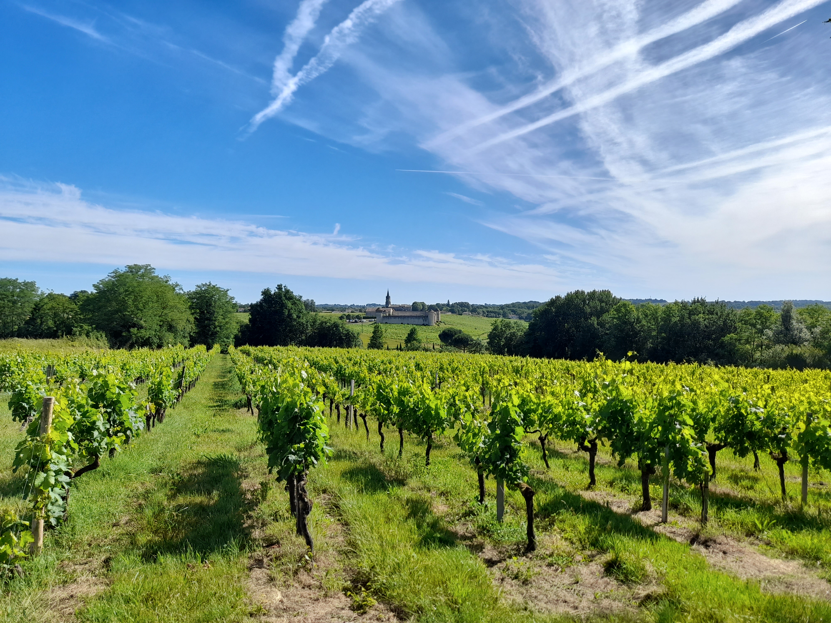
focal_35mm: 25
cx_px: 416
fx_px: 600
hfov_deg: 69.4
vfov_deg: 54.9
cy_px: 312
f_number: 2
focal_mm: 4.6
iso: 20
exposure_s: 1/1242
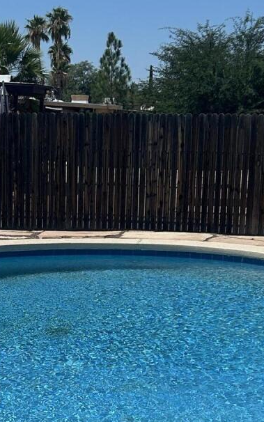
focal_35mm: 91
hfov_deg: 14.2
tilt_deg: -11.9
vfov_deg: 22.5
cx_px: 11
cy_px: 334
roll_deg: -0.8
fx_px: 1047
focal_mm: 5.7
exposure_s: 1/11364
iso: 50
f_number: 1.5
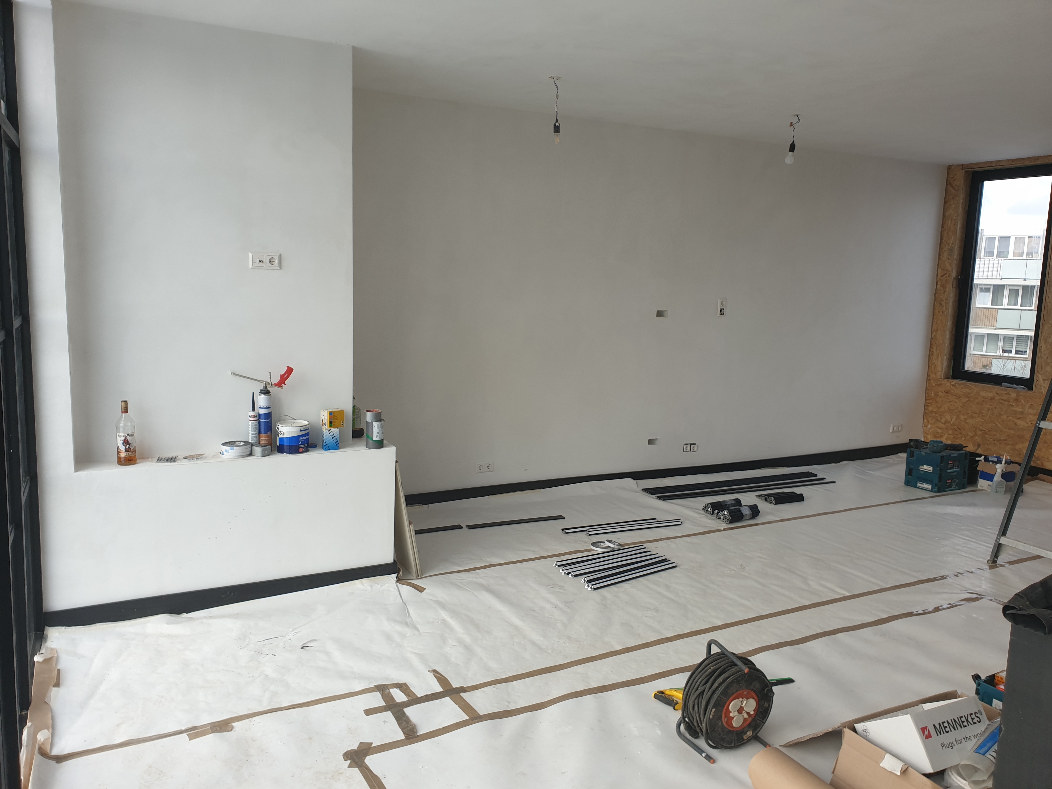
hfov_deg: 67.3
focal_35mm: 26
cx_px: 526
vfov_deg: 53.1
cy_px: 394
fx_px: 790
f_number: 2.4
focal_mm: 4.3
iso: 50
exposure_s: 1/243
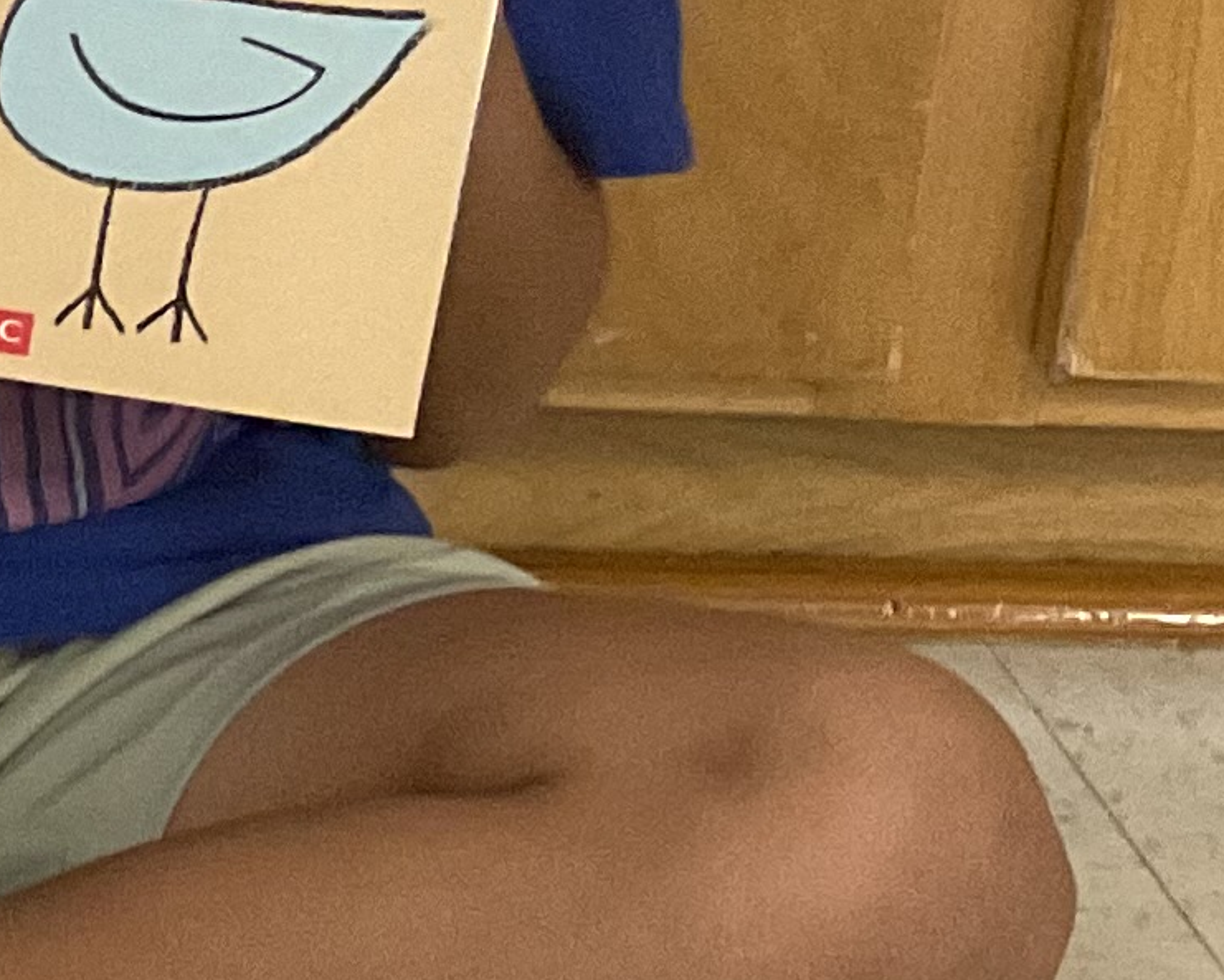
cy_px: 169
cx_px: -1184
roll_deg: +0.2
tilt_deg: -20.1
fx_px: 5579
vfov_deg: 10.0
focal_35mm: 154
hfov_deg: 11.4
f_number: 1.8
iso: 250
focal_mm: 3
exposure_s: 1/60
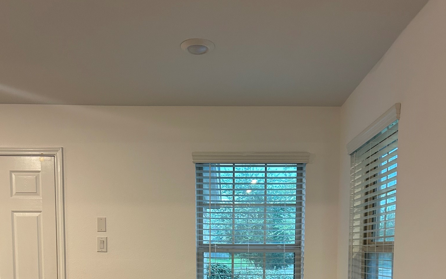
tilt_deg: -4.0
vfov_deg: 31.6
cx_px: 223
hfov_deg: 52.8
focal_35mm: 37
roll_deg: -0.6
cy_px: 283
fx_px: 450
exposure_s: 1/60
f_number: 1.5
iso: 250
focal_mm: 5.7
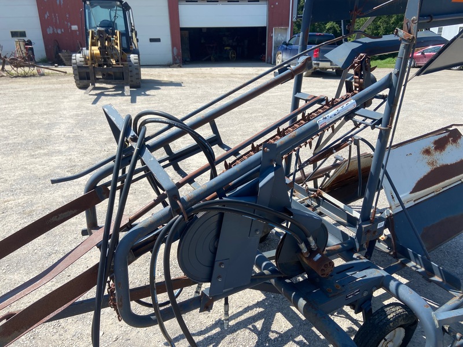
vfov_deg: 53.1
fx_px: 348
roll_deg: +1.5
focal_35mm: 26
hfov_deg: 67.3
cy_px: 174
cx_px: 232
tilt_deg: -22.5
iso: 32
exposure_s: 1/1961
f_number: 1.8
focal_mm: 4.25
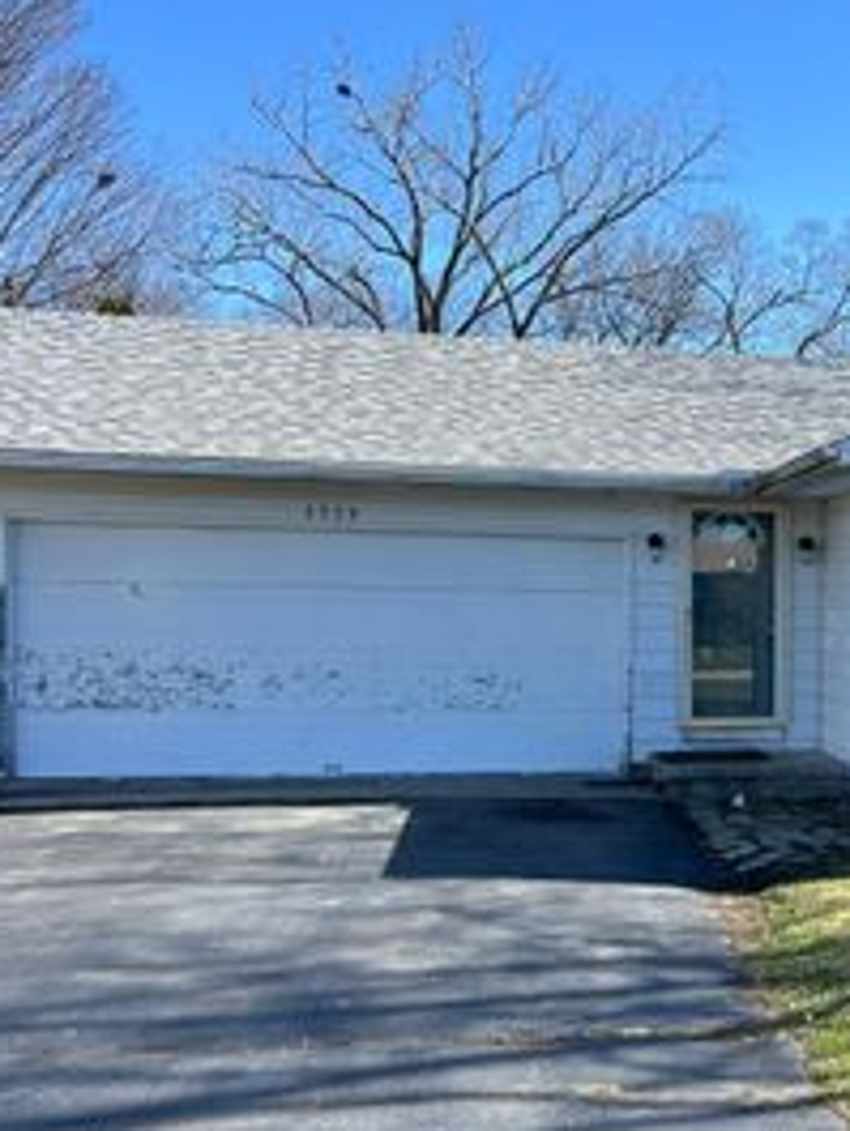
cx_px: 906
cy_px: 689
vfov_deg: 38.7
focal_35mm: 49
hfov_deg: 27.5
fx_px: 1603
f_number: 1.5
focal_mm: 5.7
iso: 50
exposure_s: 1/1724
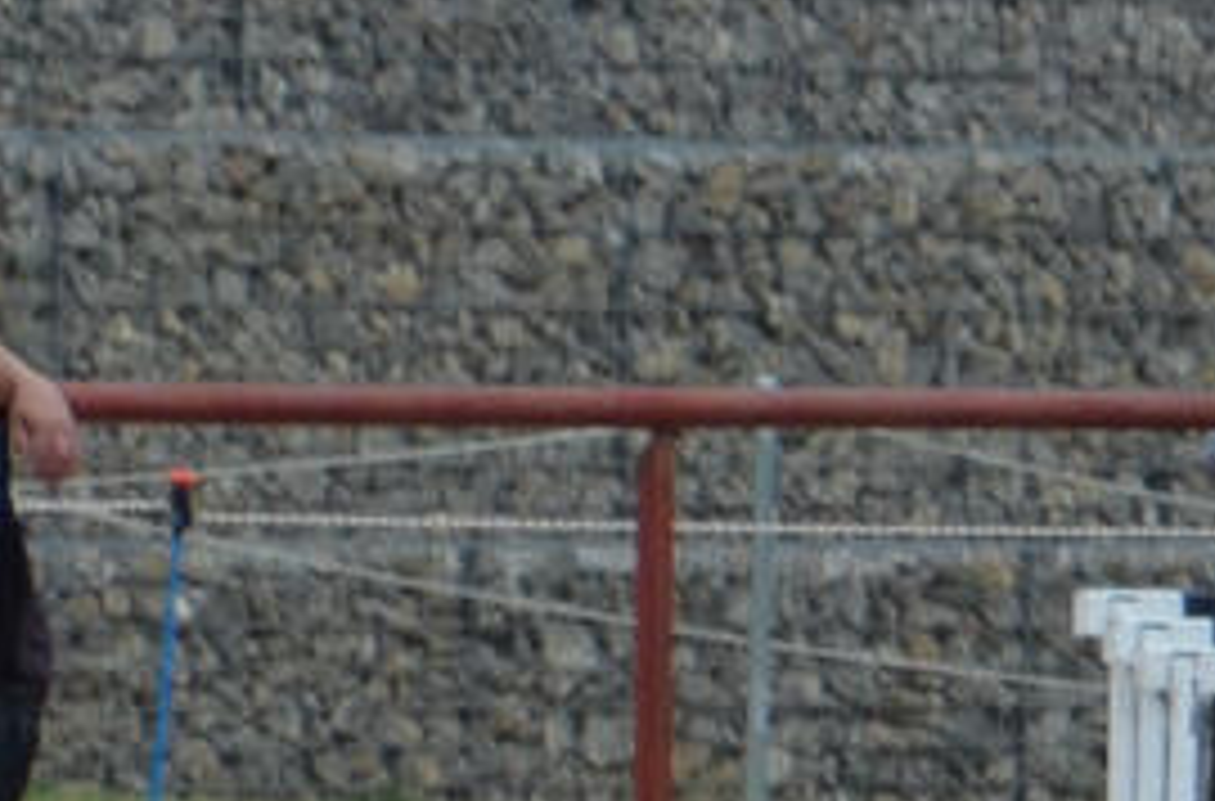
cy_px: 986
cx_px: 3699
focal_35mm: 1197
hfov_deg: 1.7
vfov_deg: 1.1
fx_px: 40251
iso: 560
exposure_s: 1/1000
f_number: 5.6
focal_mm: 105
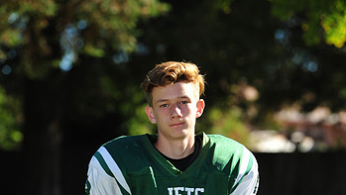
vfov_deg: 4.8
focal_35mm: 252
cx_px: 189
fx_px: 2314
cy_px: 239
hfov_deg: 8.6
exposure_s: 1/1600
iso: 400
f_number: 4.5
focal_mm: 145
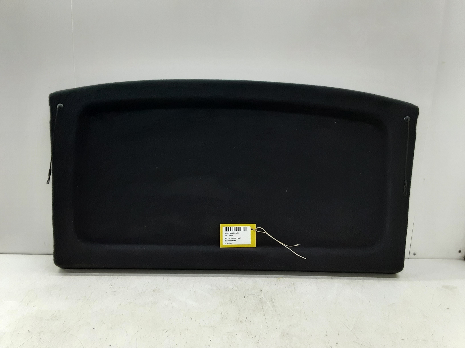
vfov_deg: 51.4
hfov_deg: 65.3
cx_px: 232
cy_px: 174
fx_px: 363
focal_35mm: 27
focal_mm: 2.91
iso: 200
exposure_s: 1/50
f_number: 1.9
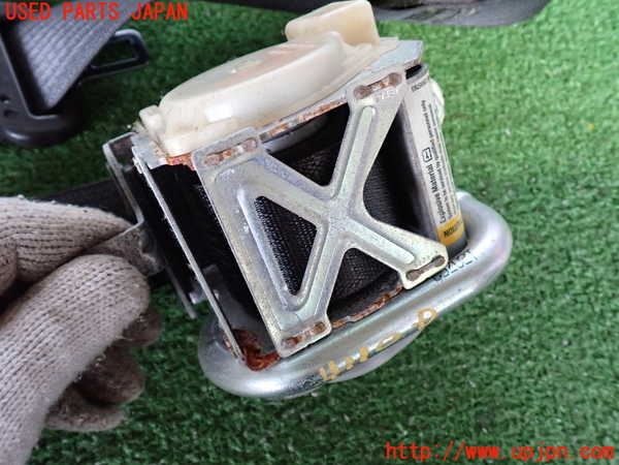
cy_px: 232
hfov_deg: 60.0
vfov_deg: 46.8
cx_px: 310
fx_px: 536
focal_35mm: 30
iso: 500
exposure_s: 1/30
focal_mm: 5.4
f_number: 2.3
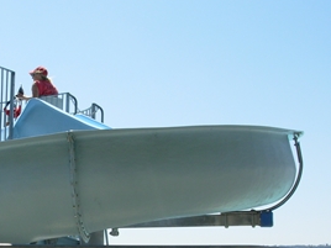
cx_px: 56
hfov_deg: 27.8
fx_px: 650
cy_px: 211
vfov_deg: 21.3
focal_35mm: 68
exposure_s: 1/418
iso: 50
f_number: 4.9
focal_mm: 6.3
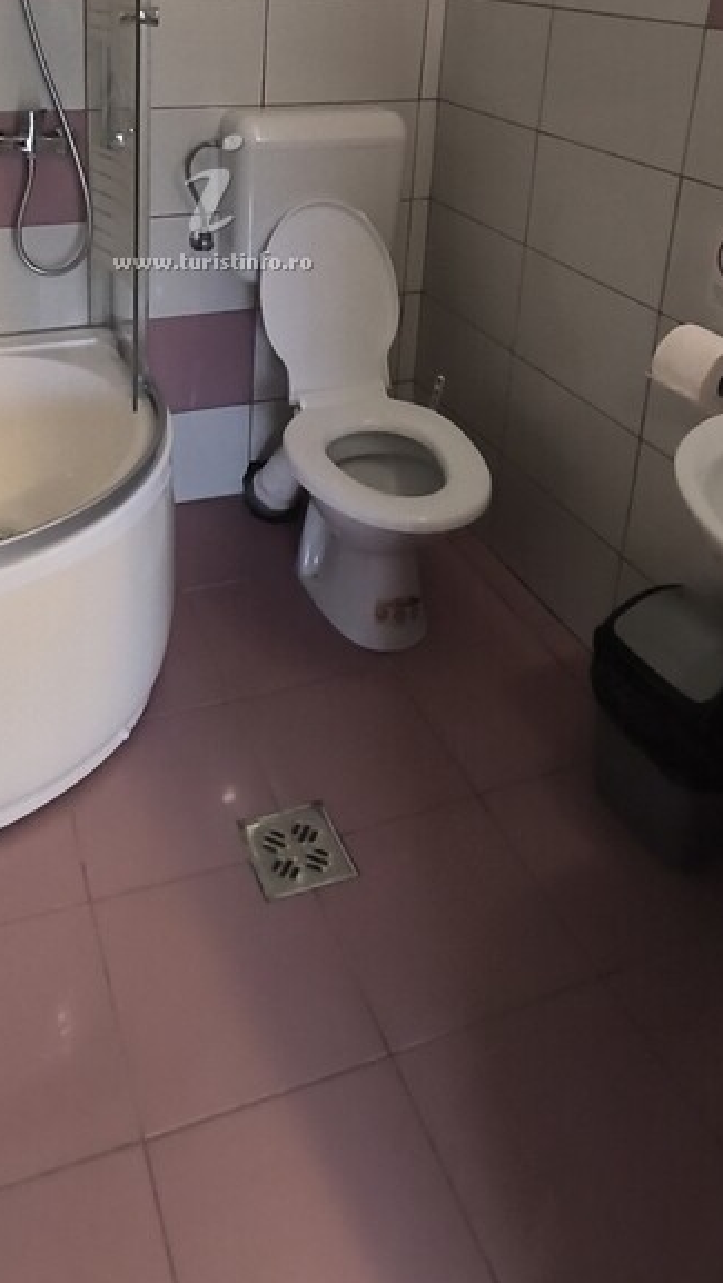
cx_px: 237
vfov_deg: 59.8
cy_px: 225
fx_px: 987
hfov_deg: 39.7
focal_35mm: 29
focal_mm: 1.65
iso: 500
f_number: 2.2
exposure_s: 1/25
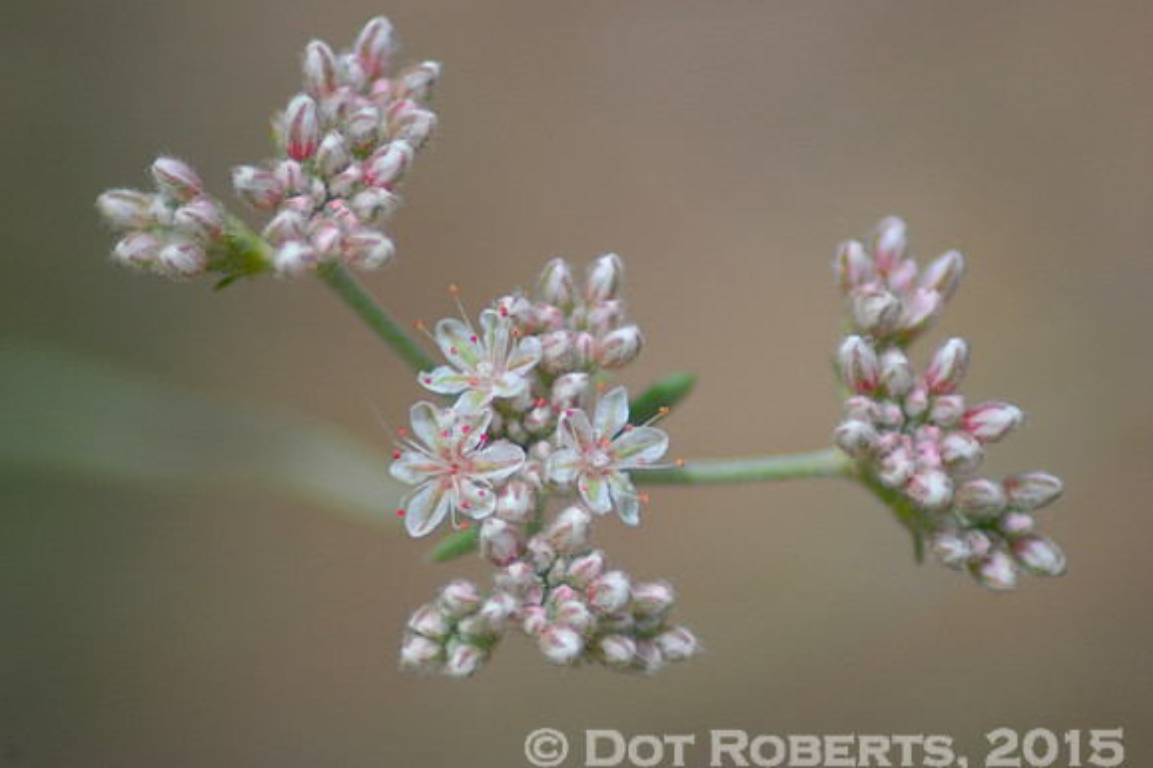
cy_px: 383
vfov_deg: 3.4
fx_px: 13031
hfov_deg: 5.1
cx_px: 576
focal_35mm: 407
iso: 400
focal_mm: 270
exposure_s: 1/1600
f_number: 5.6
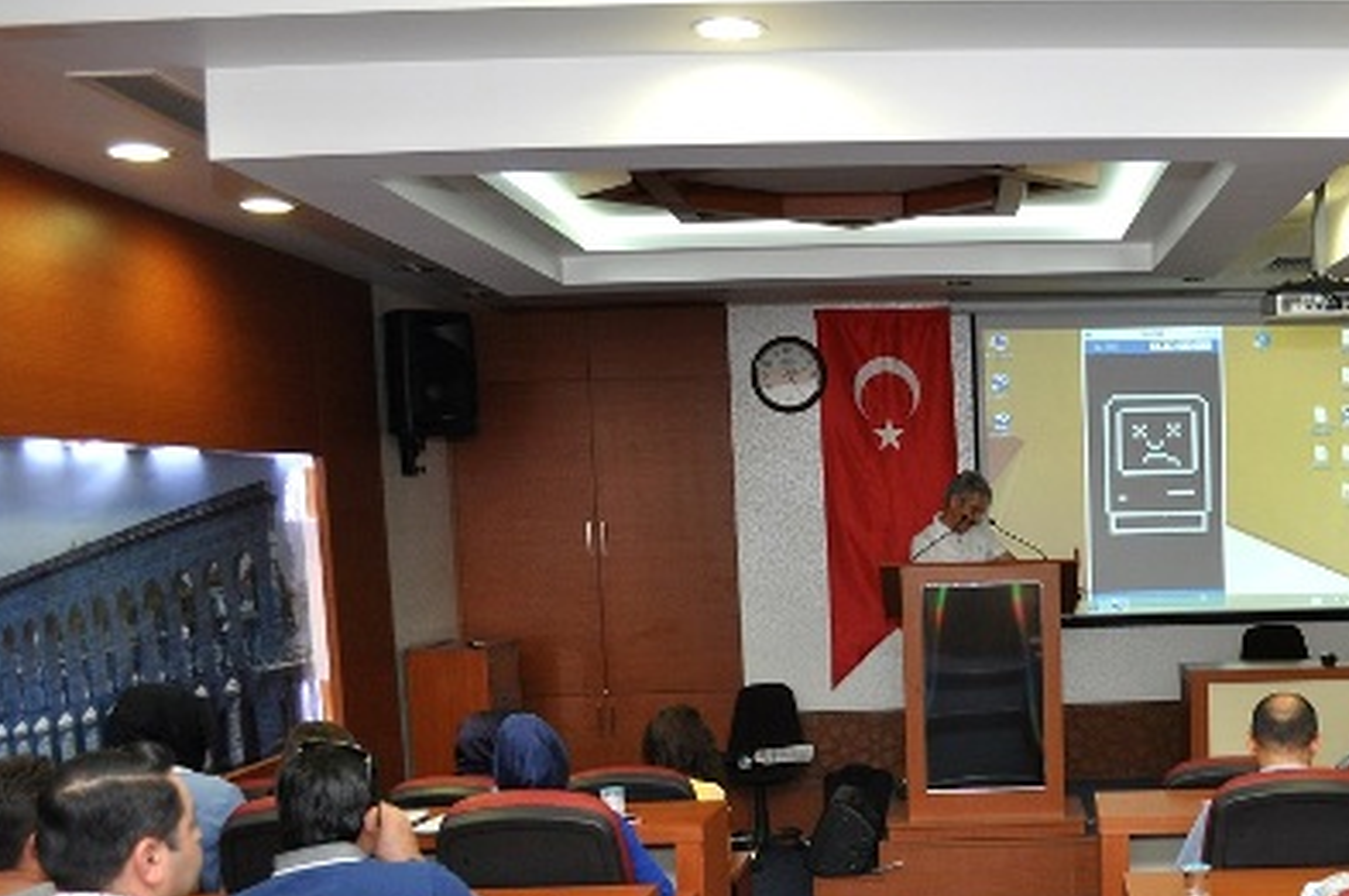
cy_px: 712
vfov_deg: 29.8
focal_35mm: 44
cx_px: 1074
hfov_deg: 42.6
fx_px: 1647
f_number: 4
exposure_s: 1/60
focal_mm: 18
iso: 800
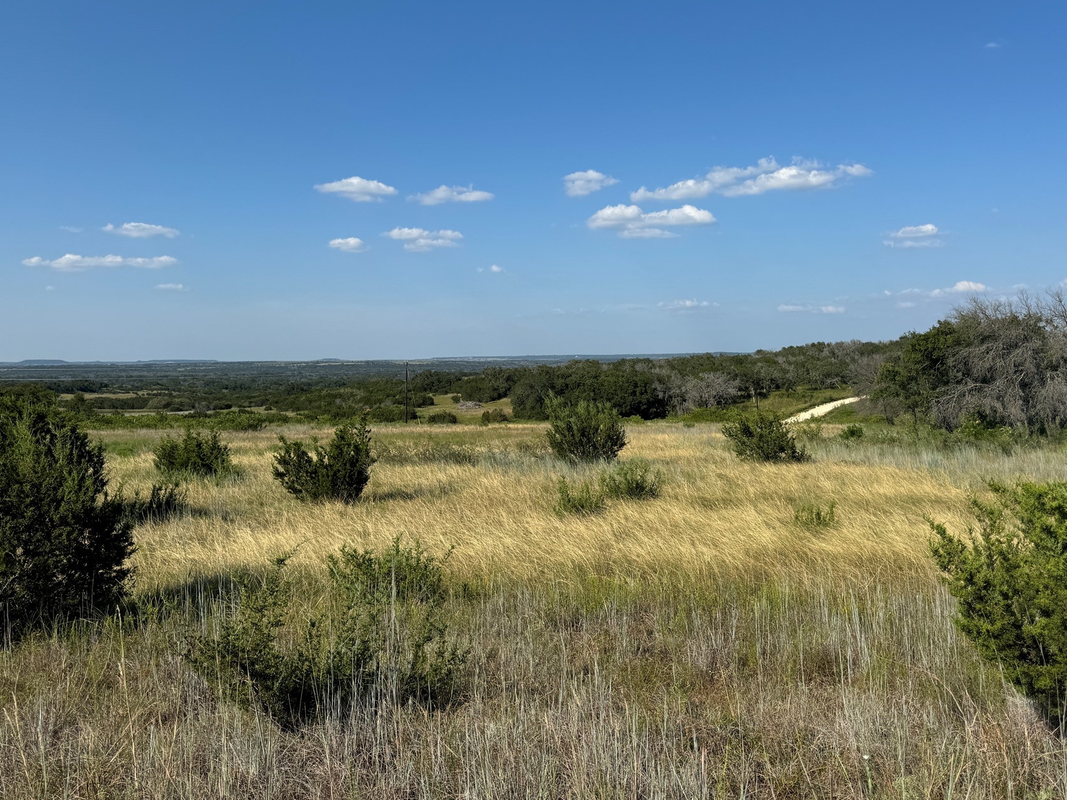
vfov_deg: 48.0
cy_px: 335
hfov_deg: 61.5
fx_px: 894
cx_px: 598
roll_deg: +0.3
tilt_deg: +0.3
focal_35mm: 29
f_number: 1.78
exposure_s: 1/5814
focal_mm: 6.76
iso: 80
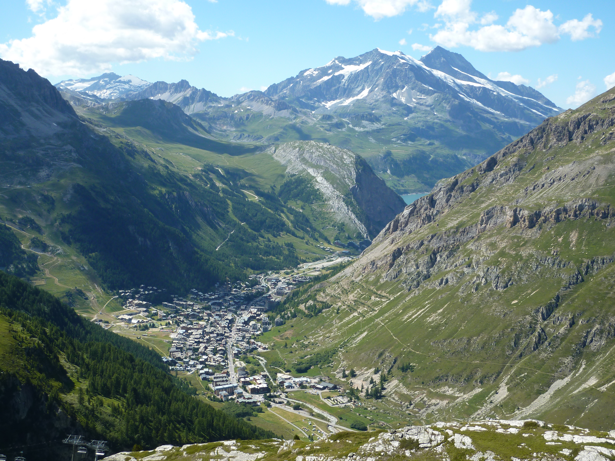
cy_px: 230
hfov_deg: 42.1
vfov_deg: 32.2
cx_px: 308
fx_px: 799
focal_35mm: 45
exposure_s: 1/500
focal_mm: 7.3
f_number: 4
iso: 80
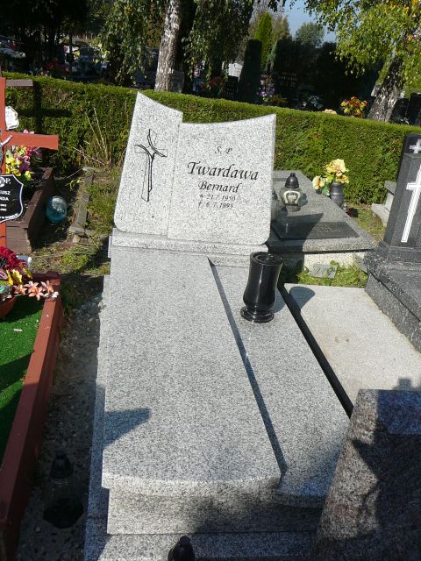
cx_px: 210
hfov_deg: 40.7
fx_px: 568
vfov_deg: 52.6
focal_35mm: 35
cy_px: 280
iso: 80
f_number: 5
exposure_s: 1/400
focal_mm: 5.2
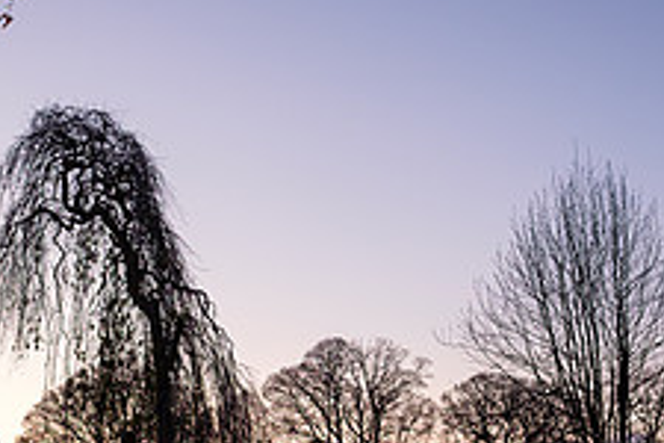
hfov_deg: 31.4
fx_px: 1143
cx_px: 112
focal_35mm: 62
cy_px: 430
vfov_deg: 21.2
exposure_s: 1/200
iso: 500
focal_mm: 16
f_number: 4
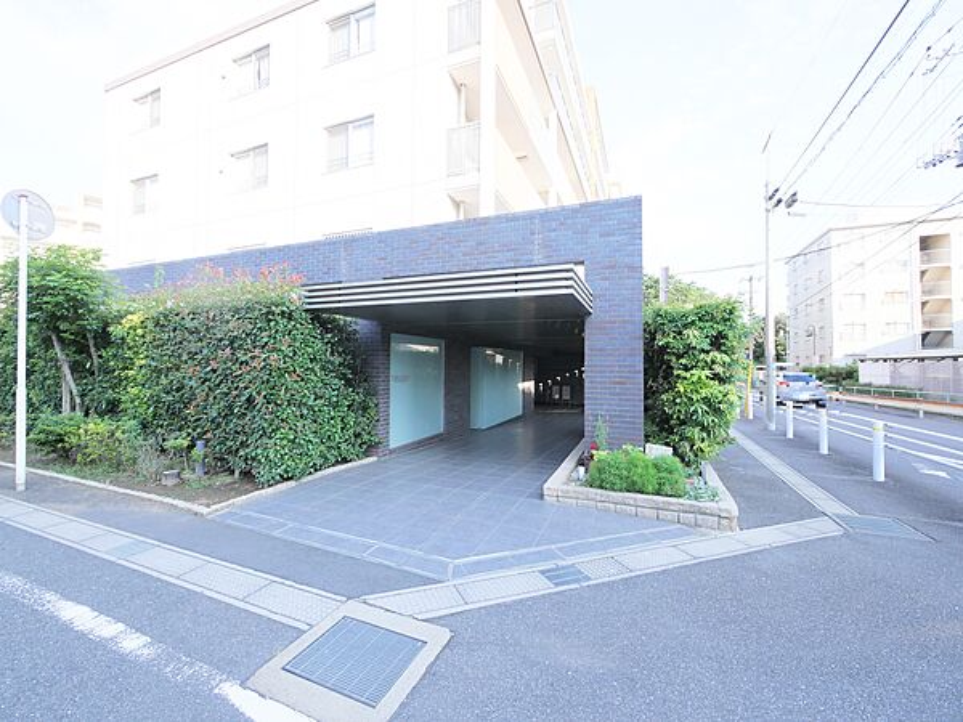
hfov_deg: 102.1
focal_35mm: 14
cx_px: 482
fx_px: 389
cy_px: 361
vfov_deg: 85.7
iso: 200
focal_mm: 7
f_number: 5.6
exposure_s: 1/200
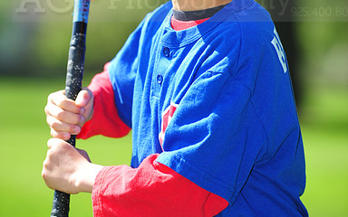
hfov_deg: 6.8
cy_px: -7
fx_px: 2921
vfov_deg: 4.3
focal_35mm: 308
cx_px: 174
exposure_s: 1/640
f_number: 4.5
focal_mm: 200
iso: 200
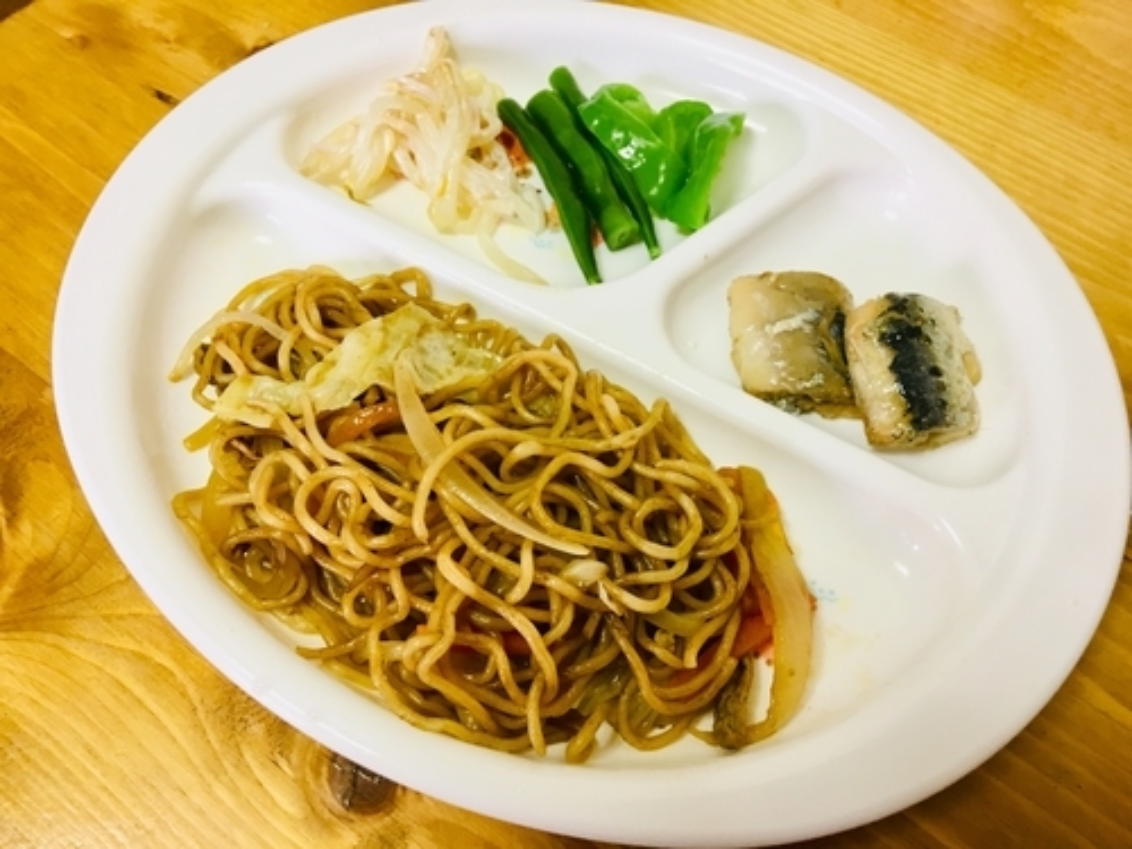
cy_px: 424
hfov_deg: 61.7
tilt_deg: -61.1
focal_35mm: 29
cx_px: 566
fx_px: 948
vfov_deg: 48.2
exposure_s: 1/33
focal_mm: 4.15
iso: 100
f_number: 2.2
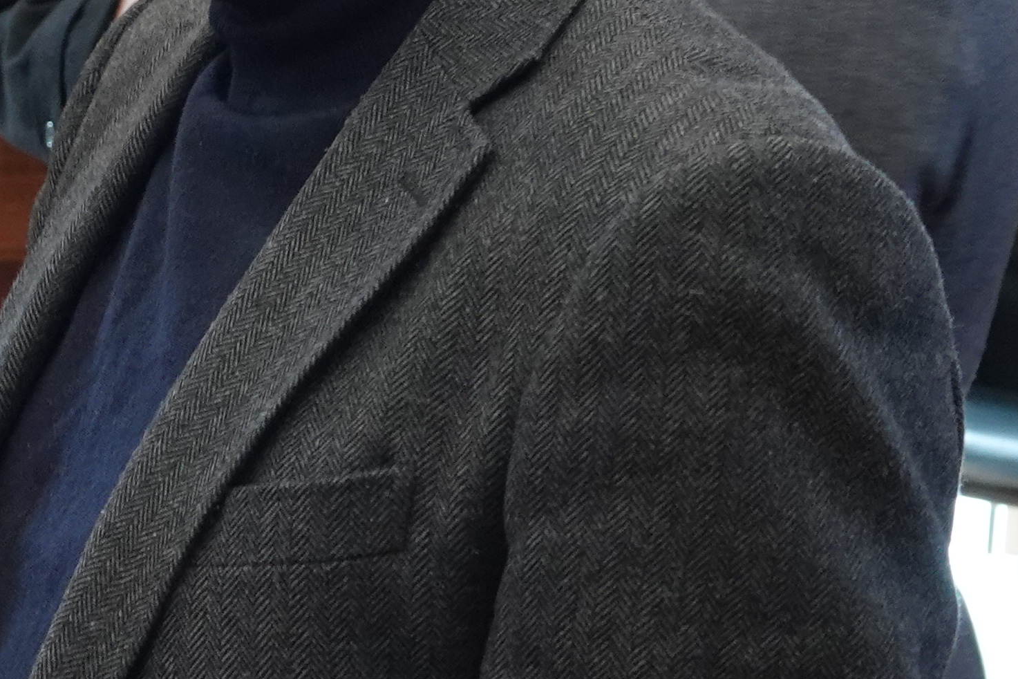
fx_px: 3676
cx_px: -609
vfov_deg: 10.5
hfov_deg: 14.5
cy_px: 227
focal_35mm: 130
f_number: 3.2
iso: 800
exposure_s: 1/20
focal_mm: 12.96
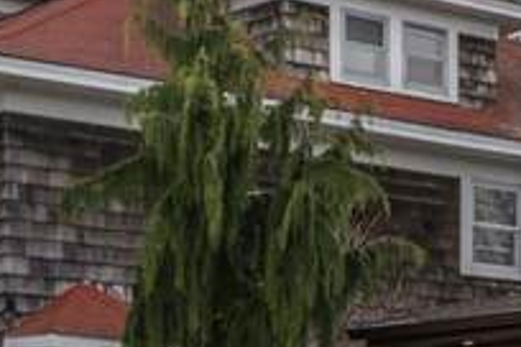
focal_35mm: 157
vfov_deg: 8.5
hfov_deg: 10.1
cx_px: 1494
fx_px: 2272
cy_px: 537
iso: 100
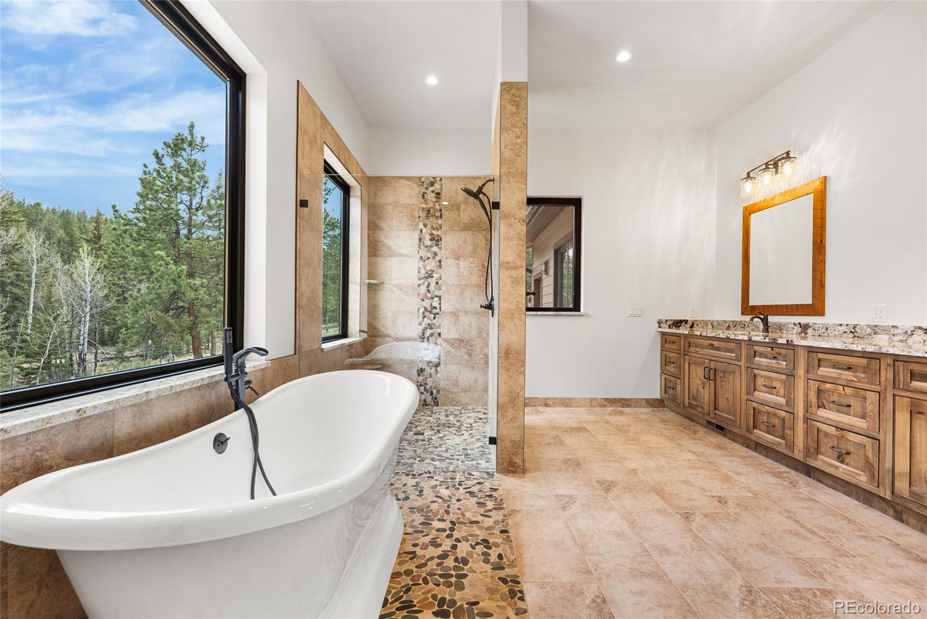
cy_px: 310
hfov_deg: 96.7
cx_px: 464
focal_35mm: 16
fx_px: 412
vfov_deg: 73.8
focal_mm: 16
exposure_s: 1/2.5
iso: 200
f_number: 8
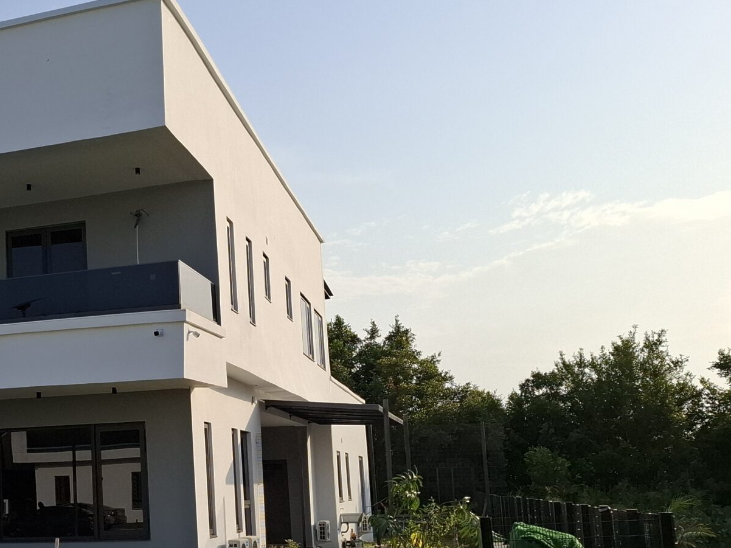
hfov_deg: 36.1
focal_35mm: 49
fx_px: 1035
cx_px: 50
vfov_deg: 29.5
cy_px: 361
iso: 50
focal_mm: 5.54
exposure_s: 1/2778
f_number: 1.8
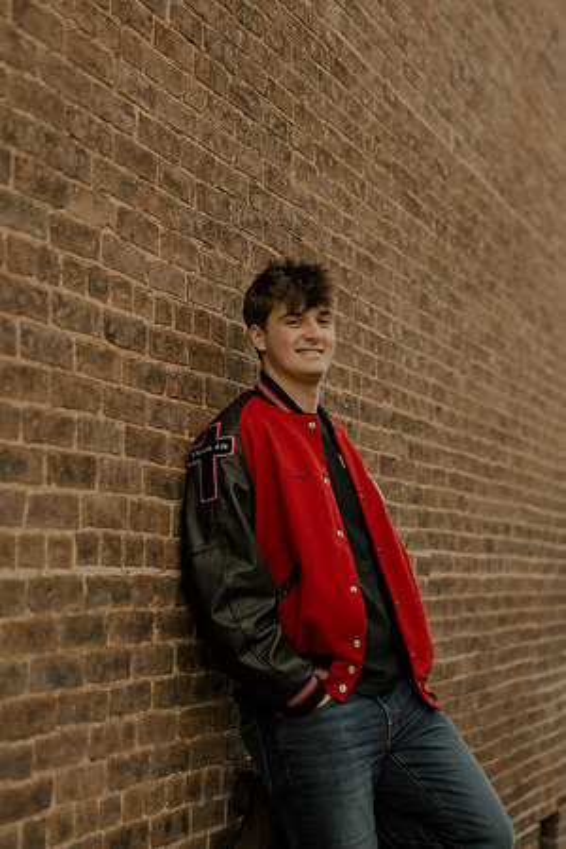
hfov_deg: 18.2
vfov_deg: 27.0
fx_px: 1769
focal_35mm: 75
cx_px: 283
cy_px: 424
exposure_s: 1/2000
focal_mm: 50
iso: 800
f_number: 1.8
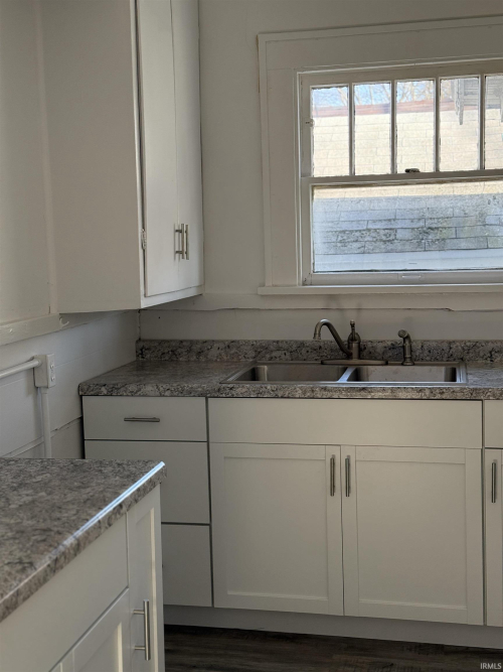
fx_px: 930
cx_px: 252
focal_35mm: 48
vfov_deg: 39.7
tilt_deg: -4.1
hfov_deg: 30.3
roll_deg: +1.6
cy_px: 336
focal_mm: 6.76
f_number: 1.78
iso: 160
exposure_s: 1/233
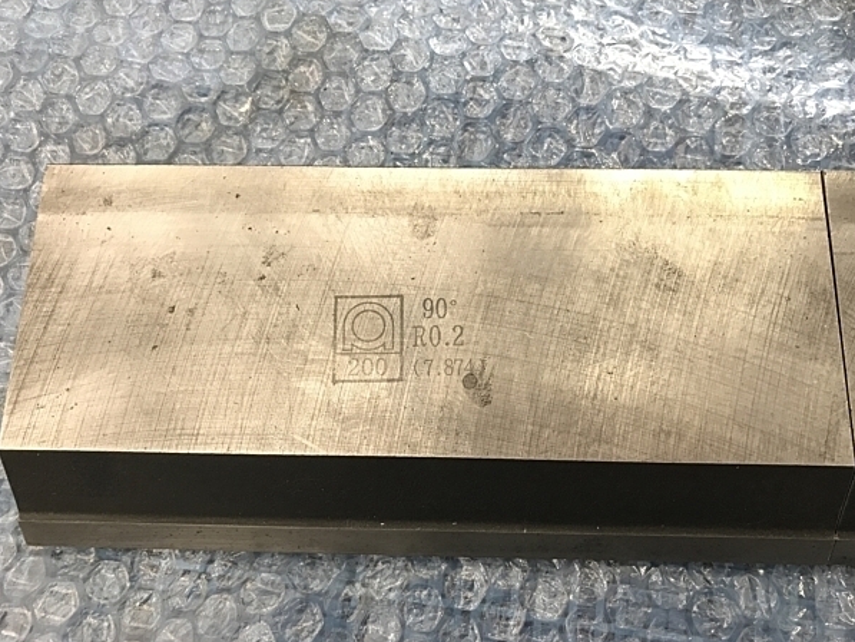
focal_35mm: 30
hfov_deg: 59.9
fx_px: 741
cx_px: 444
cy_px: 314
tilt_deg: -74.7
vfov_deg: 46.8
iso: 25
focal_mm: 3.99
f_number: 1.8
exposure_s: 1/30
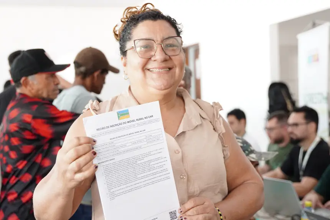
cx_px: 165
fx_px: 540
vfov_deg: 23.0
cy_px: 110
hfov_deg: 34.0
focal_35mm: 59
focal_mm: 39.4
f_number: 2.8
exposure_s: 1/200
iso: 3200
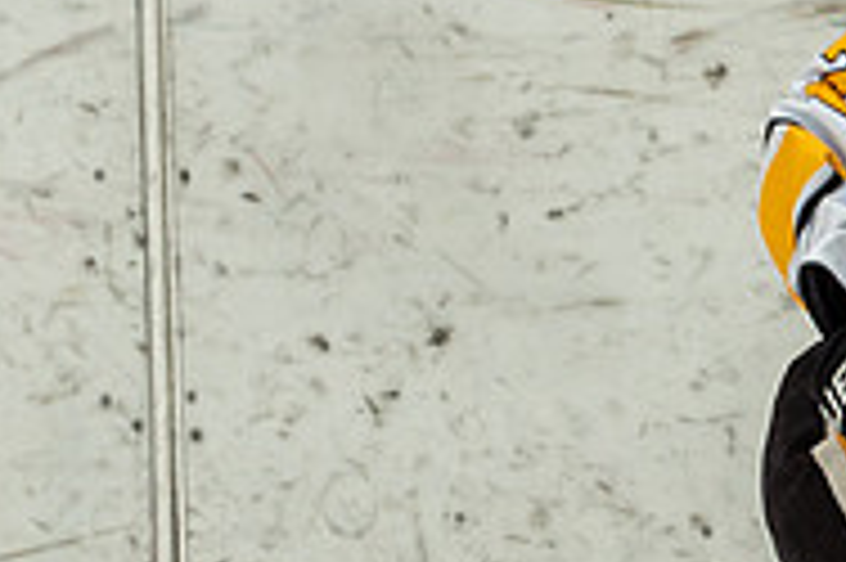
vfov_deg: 1.5
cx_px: 1112
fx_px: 21835
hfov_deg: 2.2
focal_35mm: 930
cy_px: 296
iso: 800
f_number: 3.5
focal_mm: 150
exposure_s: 1/1600
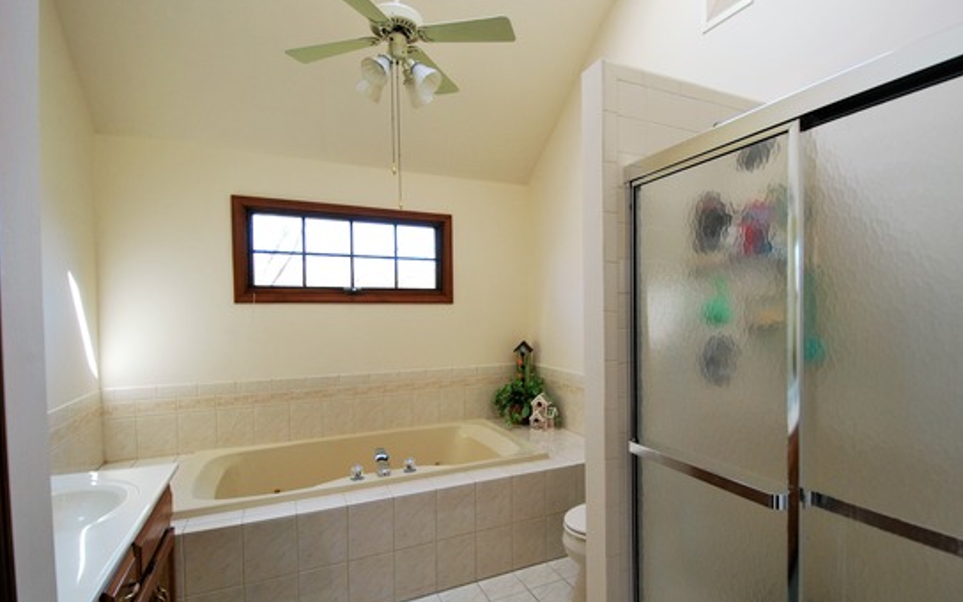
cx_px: 554
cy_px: 314
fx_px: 472
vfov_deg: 65.0
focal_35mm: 18
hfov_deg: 90.4
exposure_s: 1/80
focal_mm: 10
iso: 400
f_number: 4.5
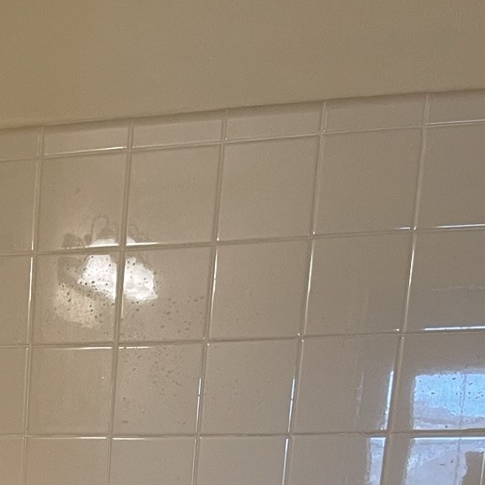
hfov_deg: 17.5
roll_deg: +0.0
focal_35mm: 91
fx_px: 1442
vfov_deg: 16.2
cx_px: -200
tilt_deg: -13.9
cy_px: 867
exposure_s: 1/60
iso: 80
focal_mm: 5.1
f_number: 1.6
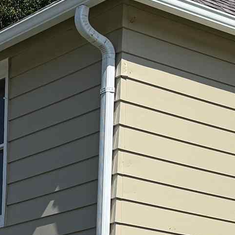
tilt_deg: +7.4
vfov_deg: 12.6
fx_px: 1037
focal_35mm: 135
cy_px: 288
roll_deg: -2.5
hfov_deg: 12.9
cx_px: 168
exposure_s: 1/8130
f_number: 1.78
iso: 80
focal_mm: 6.76
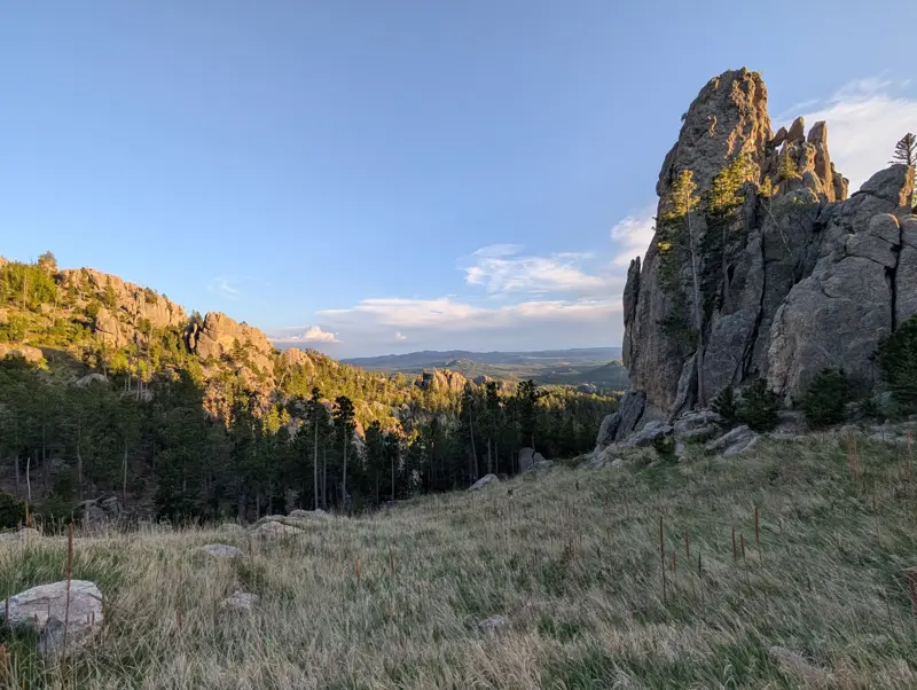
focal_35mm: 12
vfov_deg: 94.6
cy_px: 345
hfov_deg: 110.5
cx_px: 458
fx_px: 318
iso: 54
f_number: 1.7
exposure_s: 1/688
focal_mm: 2.02
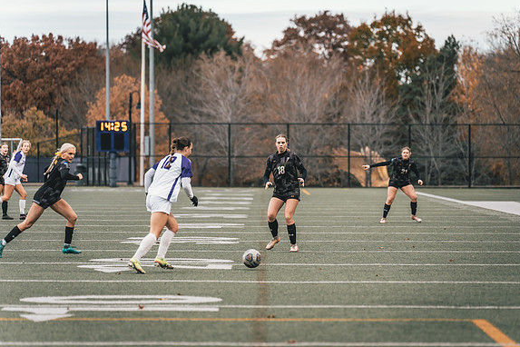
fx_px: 2513
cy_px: 197
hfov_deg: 11.8
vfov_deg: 7.9
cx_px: 299
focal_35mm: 174
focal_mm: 150
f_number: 2.8
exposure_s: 1/1250
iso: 400
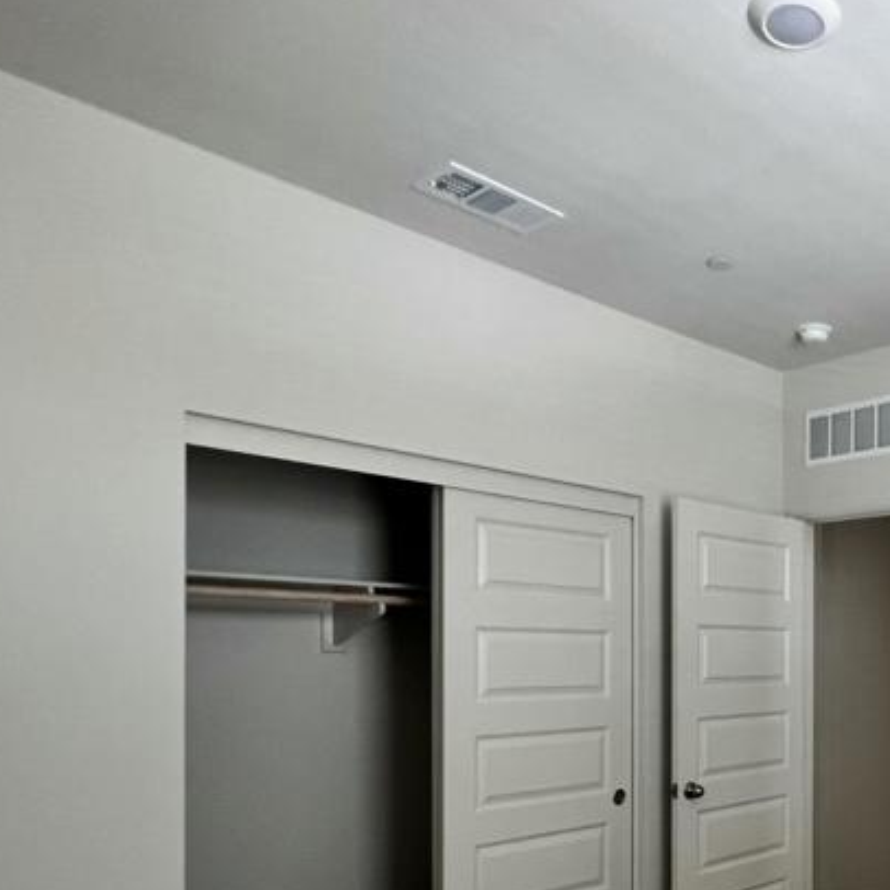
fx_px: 844
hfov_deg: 48.1
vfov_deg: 53.4
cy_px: 653
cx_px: 844
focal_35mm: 29
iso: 250
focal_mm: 1.57
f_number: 1.8
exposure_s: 1/60
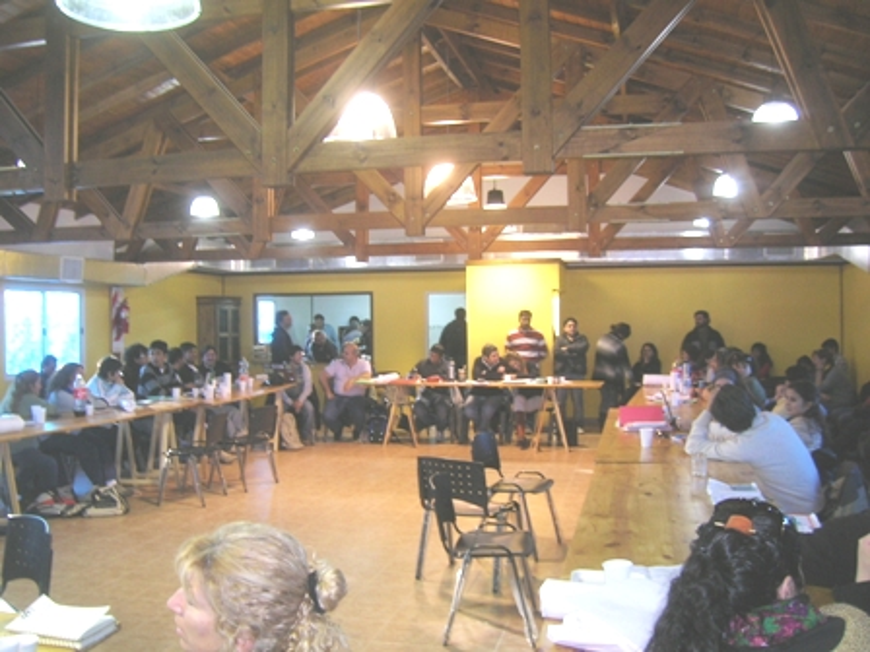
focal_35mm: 34
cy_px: 326
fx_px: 855
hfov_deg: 54.0
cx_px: 435
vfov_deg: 41.8
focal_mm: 5.7
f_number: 2.9
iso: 55
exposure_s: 1/30
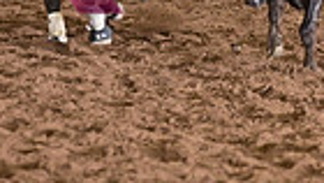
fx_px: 6526
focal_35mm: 759
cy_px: -147
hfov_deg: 2.8
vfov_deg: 1.6
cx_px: 345
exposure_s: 1/250
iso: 1600
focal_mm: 175
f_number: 3.2
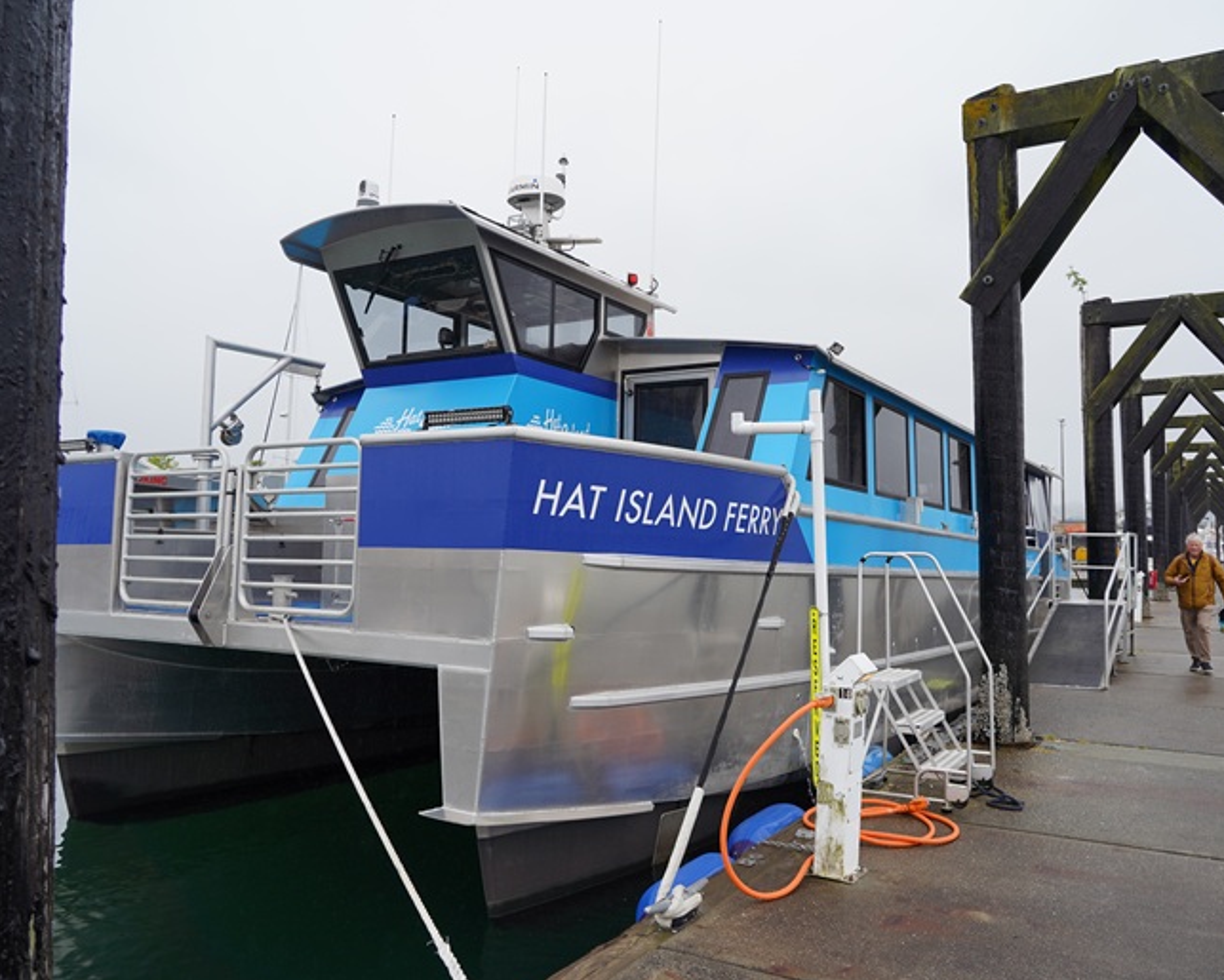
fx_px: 1015
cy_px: 500
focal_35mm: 28
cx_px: 666
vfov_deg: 51.6
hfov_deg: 62.1
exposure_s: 1/250
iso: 100
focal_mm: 24
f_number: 4.5
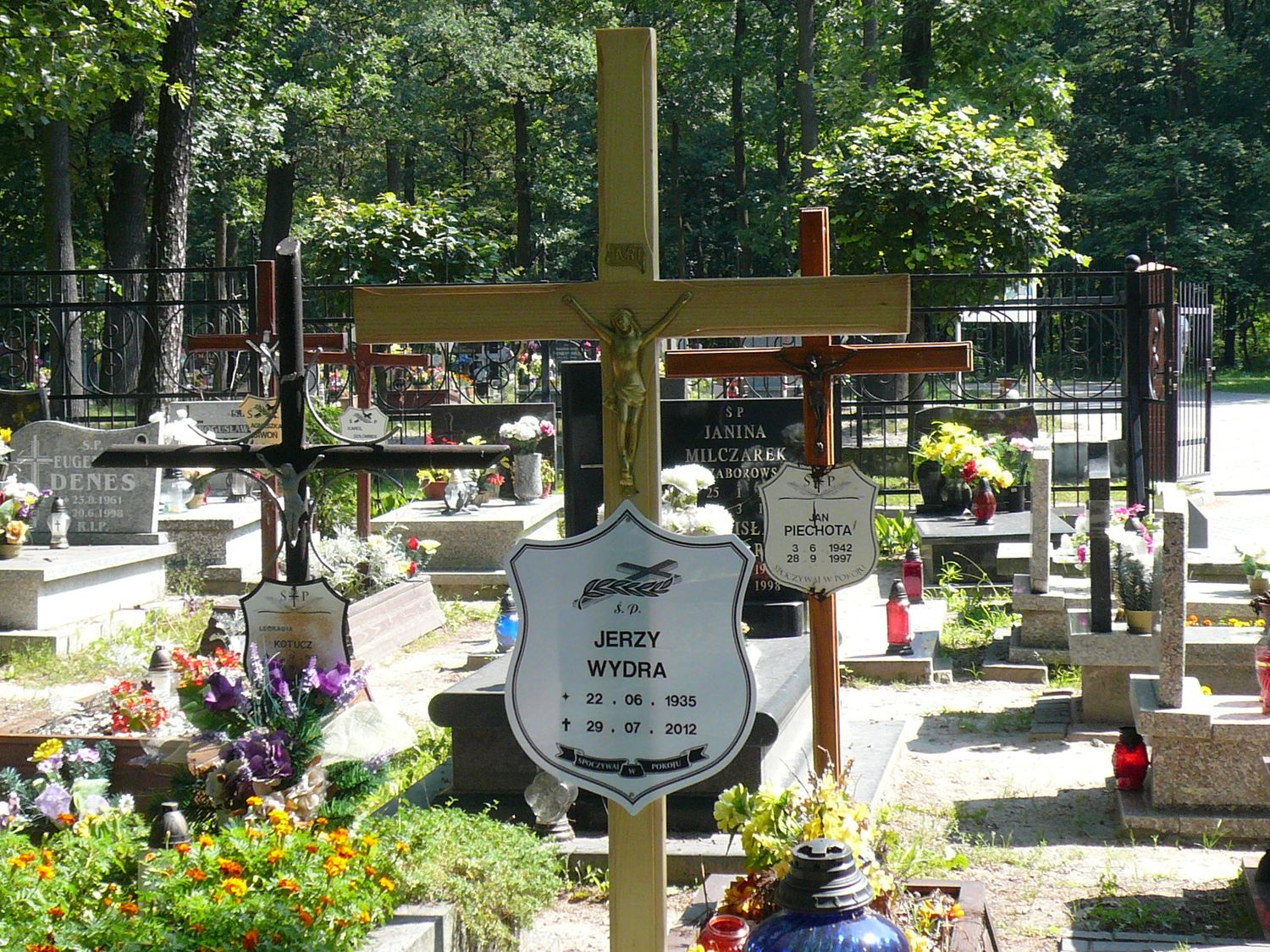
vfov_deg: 21.3
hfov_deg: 28.2
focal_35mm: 69
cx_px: 635
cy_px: 476
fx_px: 2531
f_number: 3.5
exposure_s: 1/250
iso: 100
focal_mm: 7.5
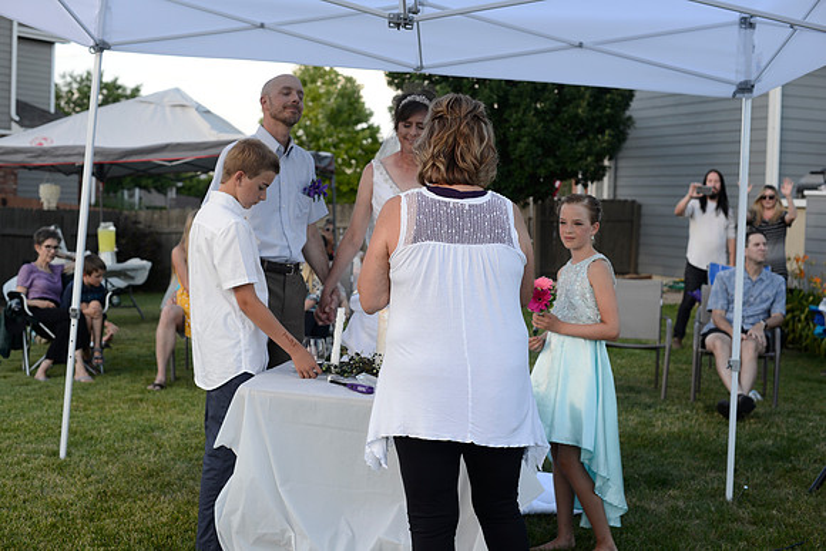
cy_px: 276
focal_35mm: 50
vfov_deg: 27.0
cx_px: 413
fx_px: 1147
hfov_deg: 39.6
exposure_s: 1/200
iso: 200
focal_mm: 50
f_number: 5
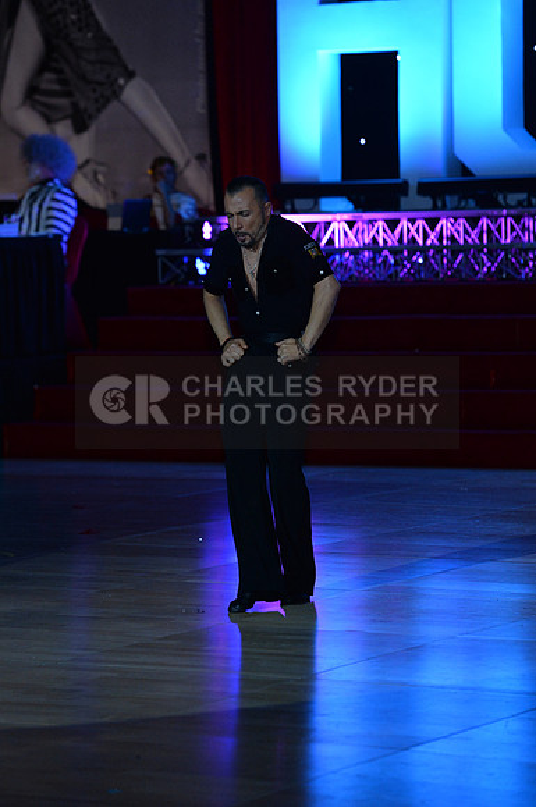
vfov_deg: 13.7
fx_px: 3360
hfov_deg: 9.1
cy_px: 404
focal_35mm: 150
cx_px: 268
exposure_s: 1/250
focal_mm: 150
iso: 2000
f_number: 4
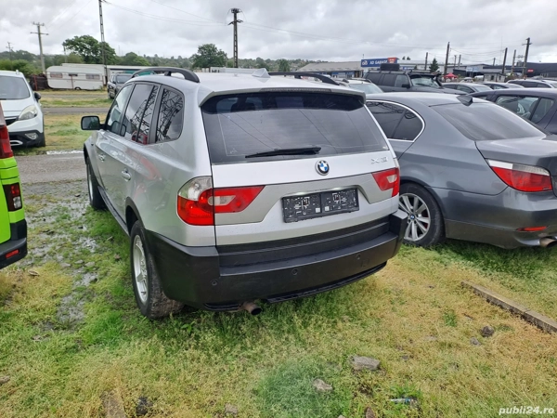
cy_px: 209
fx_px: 402
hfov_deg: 69.4
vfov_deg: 54.9
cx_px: 278
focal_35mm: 25
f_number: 1.8
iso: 32
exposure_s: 1/413
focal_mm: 4.65
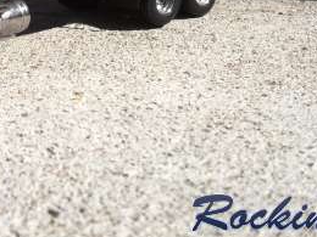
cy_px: 11
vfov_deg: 16.9
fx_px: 788
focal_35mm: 86
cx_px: 29
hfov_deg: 22.2
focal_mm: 3.85
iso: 80
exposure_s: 1/2143
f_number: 2.8
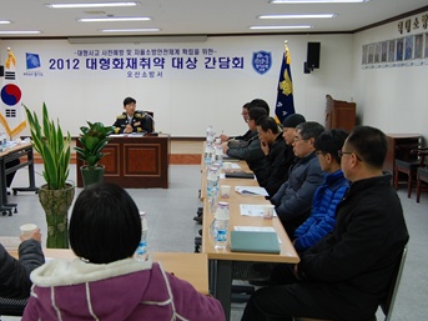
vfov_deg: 34.3
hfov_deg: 44.0
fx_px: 519
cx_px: 134
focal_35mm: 42
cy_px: 146
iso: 400
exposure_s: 1/60
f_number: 4.5
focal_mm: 20
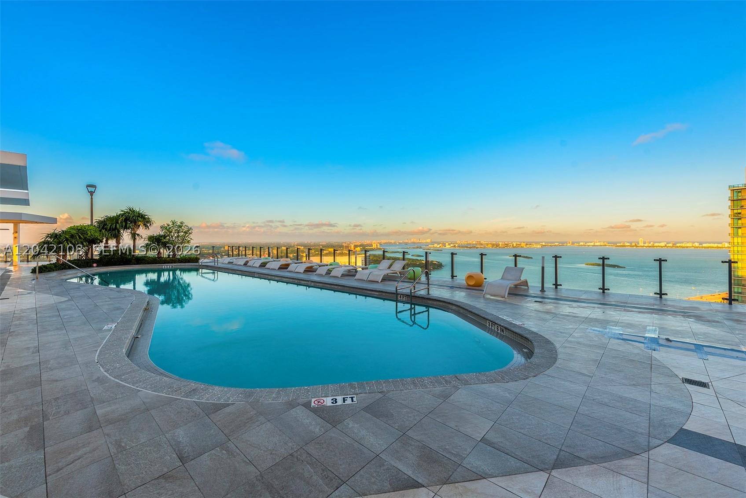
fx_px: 290
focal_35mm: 14
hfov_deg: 104.2
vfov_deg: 81.2
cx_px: 373
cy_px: 249
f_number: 8
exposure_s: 1/125
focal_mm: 14
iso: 100
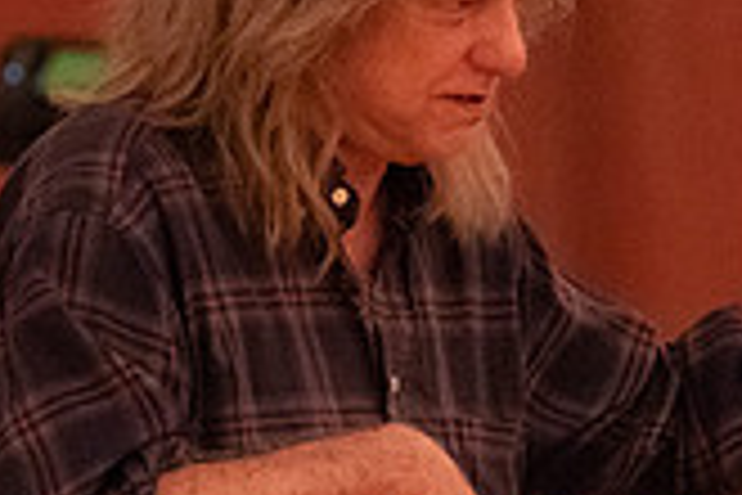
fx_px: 14530
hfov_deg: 2.9
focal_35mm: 705
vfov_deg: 2.0
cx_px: 396
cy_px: 281
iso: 20000
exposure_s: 1/160
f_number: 4.5
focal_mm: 200
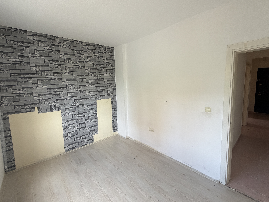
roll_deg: +1.6
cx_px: 135
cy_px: 95
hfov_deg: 94.5
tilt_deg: -5.7
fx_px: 124
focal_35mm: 16
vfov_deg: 78.0
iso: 125
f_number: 2.2
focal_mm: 2.22
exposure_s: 1/121
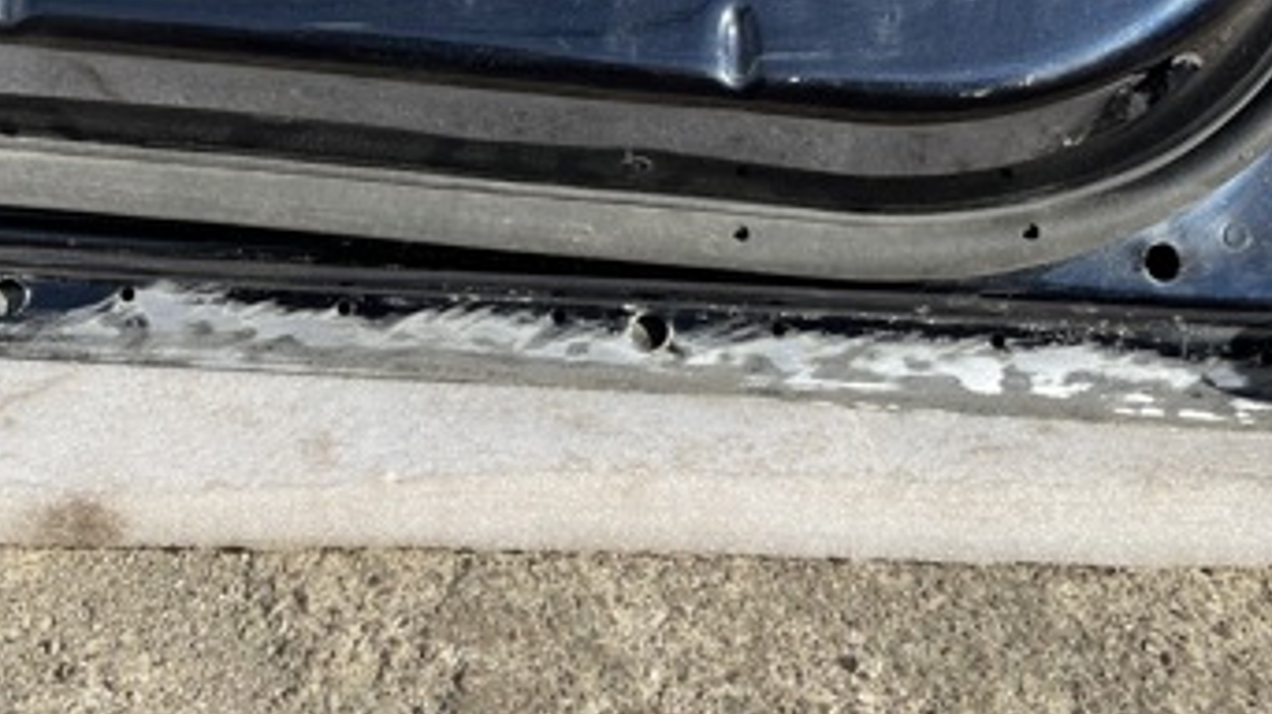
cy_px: 221
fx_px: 1787
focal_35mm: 53
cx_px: 379
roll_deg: -2.8
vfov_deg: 22.5
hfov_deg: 38.5
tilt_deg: -28.3
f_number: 1.6
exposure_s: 1/2825
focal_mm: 5.1
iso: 50
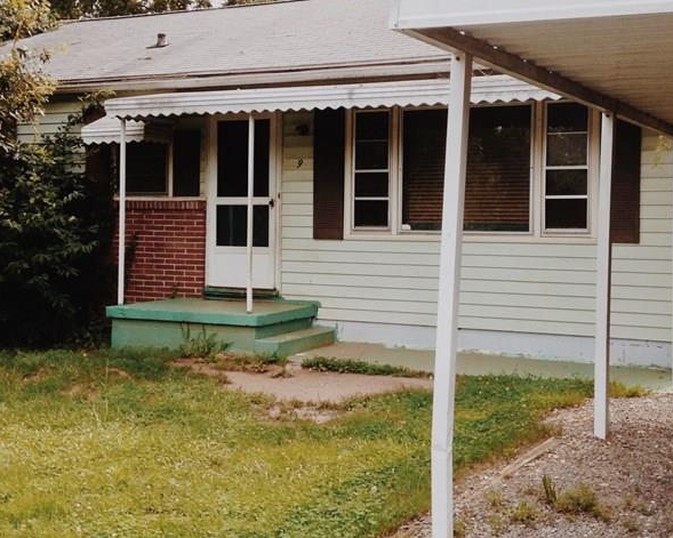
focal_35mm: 56
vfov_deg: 27.1
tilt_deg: +0.1
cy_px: 228
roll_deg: -2.1
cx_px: 337
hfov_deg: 33.6
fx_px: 1115
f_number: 2.4
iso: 50
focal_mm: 4.12
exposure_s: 1/335
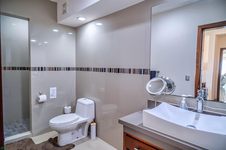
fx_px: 126
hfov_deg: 84.0
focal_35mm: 20
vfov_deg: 61.9
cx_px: 113
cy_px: 75
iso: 500
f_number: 3.5
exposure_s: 1/60
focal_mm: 20
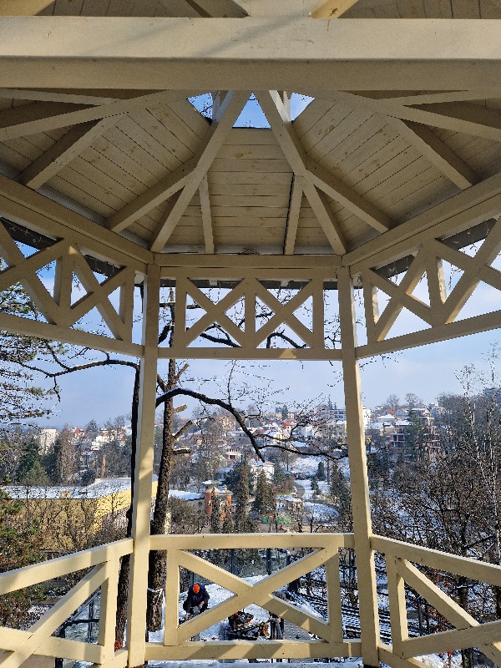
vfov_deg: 73.9
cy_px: 334
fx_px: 444
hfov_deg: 58.9
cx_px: 250
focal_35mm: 23
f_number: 1.8
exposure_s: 1/1000
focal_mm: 5.4
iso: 50
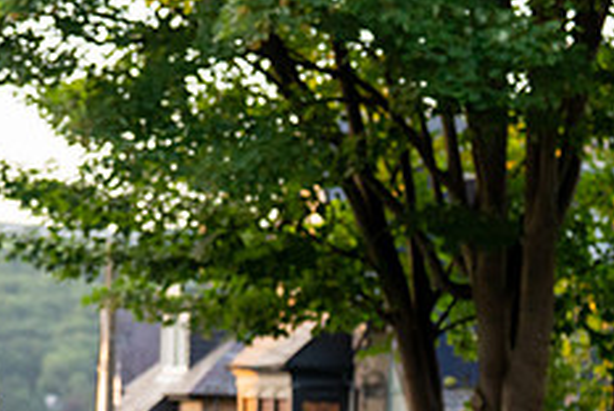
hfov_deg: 10.3
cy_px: 326
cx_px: -85
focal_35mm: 197
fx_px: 3364
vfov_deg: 7.0
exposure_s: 1/1000
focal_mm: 70
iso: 2000
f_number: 2.8
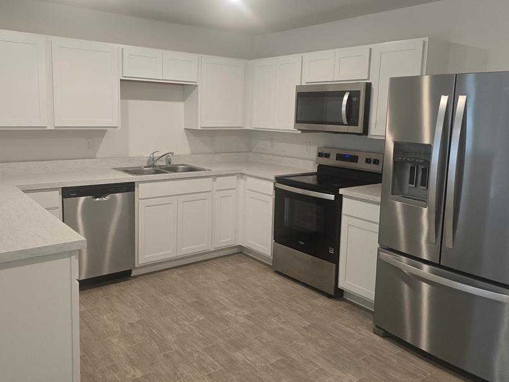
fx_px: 426
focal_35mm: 29
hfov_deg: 61.6
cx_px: 233
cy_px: 159
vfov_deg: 48.0
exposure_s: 1/120
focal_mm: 6.3
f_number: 1.7
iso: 250
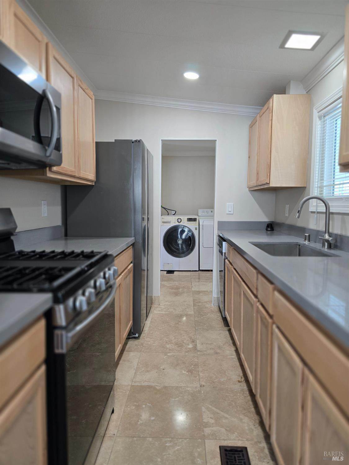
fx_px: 309
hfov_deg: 58.9
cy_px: 232
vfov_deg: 73.9
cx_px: 174
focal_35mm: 23
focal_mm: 6.3
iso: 320
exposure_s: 1/120
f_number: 1.7
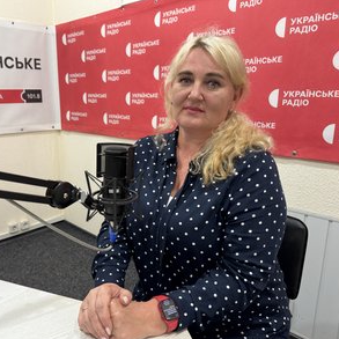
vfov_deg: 55.6
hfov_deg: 54.9
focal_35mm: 29
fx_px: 321
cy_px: 172
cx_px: 125
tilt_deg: -12.3
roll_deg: +0.8
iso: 320
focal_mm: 6.76
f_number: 1.78
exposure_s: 1/50
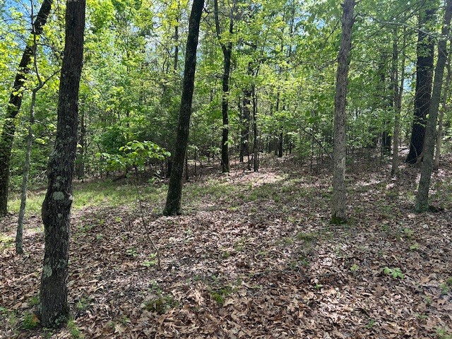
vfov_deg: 53.1
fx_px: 339
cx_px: 226
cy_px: 170
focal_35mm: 26
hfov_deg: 67.3
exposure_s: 1/617
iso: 50
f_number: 1.5
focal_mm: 5.7
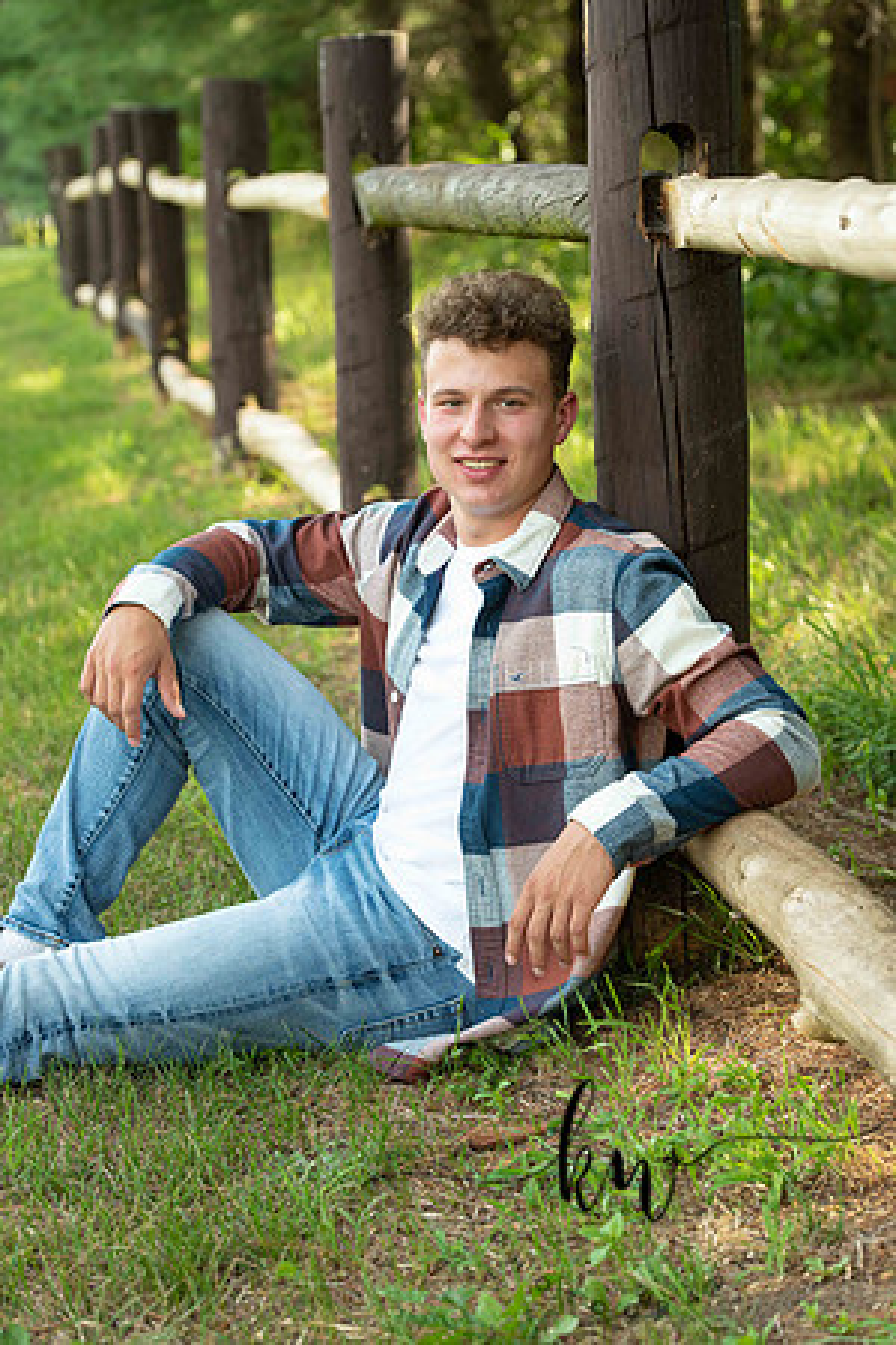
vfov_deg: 22.6
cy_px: 672
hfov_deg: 15.2
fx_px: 3360
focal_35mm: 90
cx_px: 448
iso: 400
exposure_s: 1/200
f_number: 5
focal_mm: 90
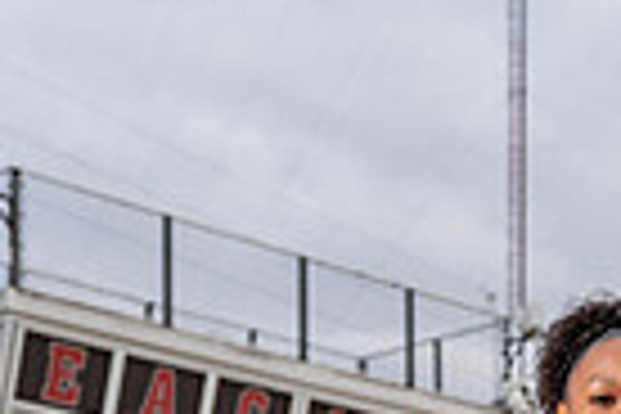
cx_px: 526
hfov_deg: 15.6
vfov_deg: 9.5
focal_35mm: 130
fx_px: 2242
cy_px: 945
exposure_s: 1/250
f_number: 4
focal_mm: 40
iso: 100
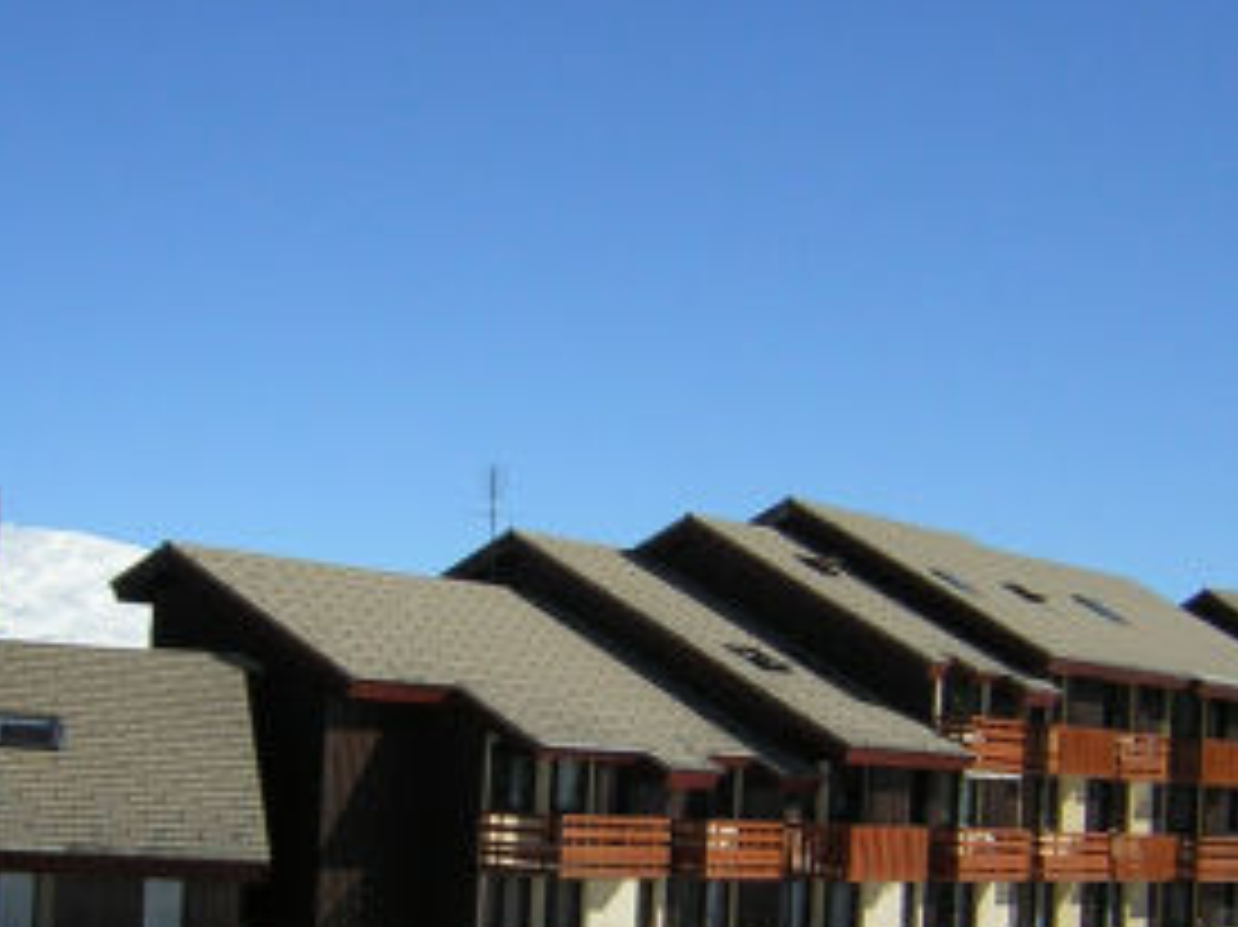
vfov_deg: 21.7
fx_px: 2395
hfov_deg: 29.0
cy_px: 702
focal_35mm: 67
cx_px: 635
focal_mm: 4.7
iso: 50
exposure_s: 1/596
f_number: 5.2
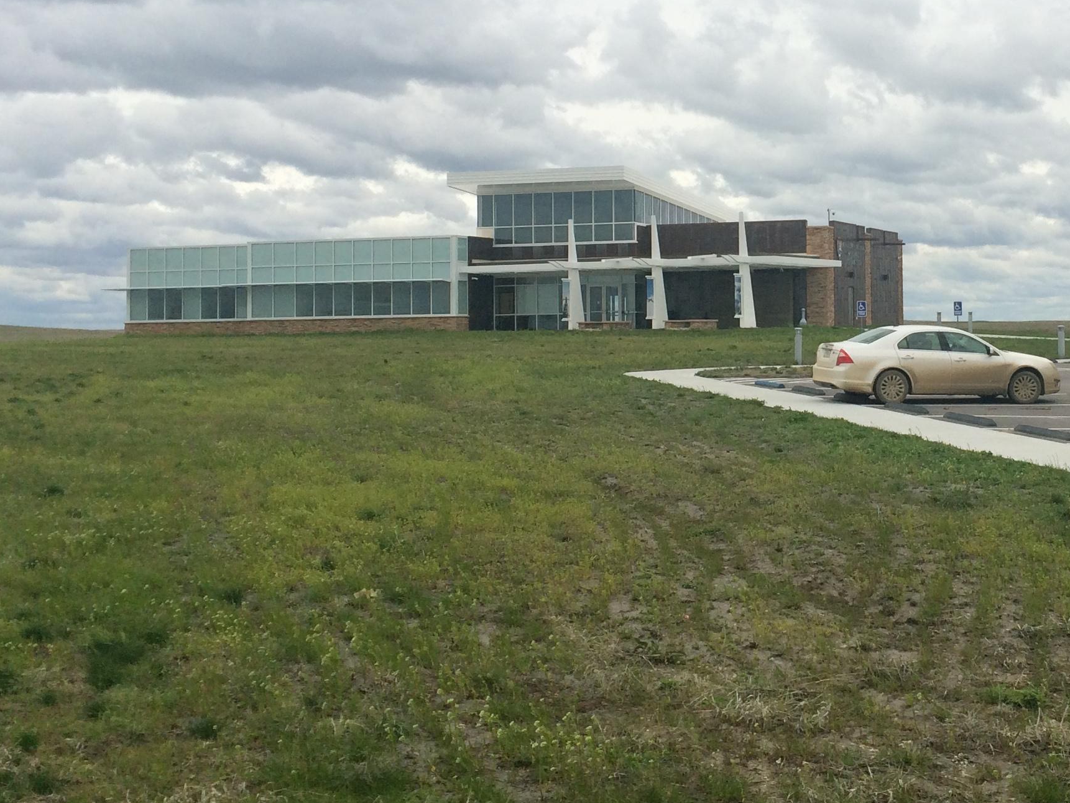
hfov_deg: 33.9
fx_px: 1700
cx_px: 853
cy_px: 250
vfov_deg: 26.4
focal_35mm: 55
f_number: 2.2
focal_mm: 4.15
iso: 32
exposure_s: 1/3165
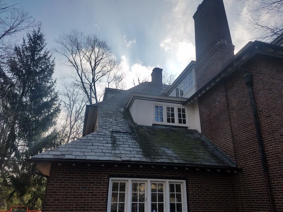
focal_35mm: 26
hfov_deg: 67.3
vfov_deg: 53.1
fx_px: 213
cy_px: 106
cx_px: 142
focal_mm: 4.2
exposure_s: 1/5824
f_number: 1.7
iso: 50
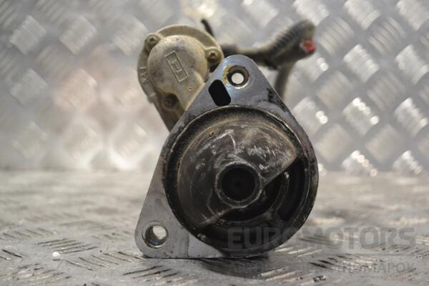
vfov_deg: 25.8
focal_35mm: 52
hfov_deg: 37.9
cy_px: 143
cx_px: 214
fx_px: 626
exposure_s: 1/500
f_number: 5.6
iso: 3200
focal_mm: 35
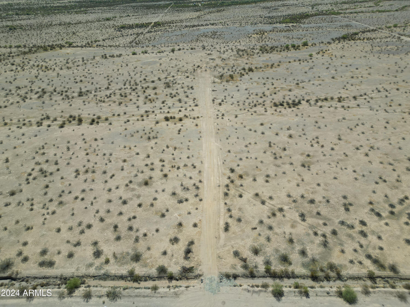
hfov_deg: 71.6
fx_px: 284
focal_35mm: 24
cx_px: 205
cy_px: 154
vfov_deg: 56.8
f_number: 1.7
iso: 100
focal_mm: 6.72
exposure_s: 1/3000
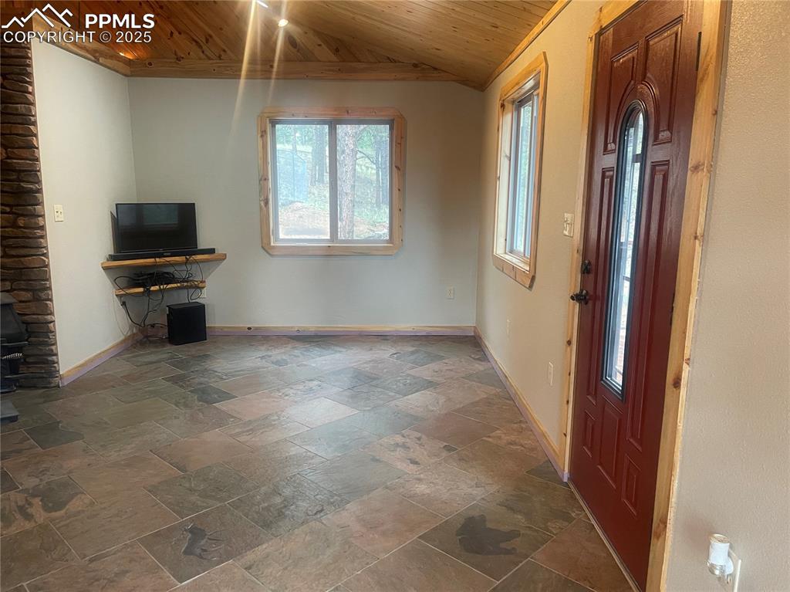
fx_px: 570
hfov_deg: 69.4
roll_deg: -0.5
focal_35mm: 25
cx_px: 395
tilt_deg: -11.0
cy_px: 296
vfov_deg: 54.8
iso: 400
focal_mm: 5.1
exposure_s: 1/60
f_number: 1.6
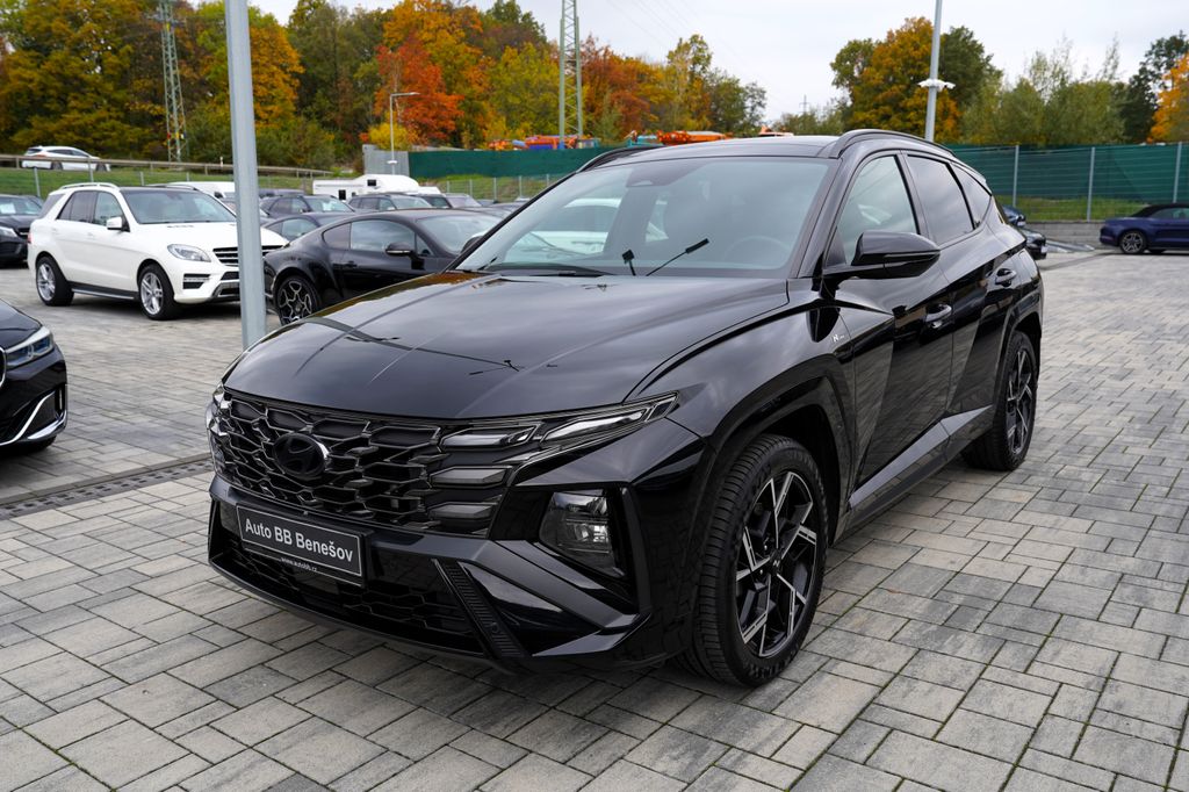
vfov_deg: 46.4
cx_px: 594
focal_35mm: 28
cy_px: 396
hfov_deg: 65.5
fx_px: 924
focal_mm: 28
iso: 100
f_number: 5.6
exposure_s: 1/125
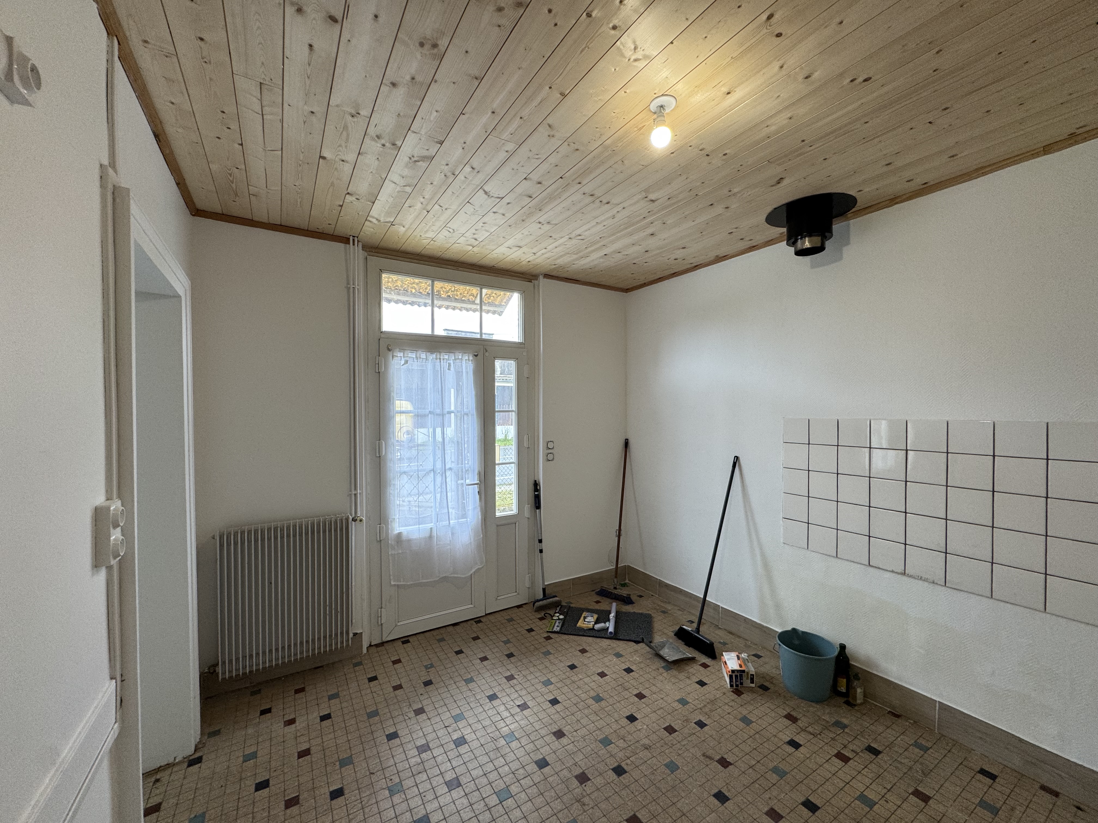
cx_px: 549
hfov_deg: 102.1
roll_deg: +0.7
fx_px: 444
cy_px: 412
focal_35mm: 14
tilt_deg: +0.3
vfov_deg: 85.7
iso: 100
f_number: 2.2
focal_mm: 2.22
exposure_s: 1/100
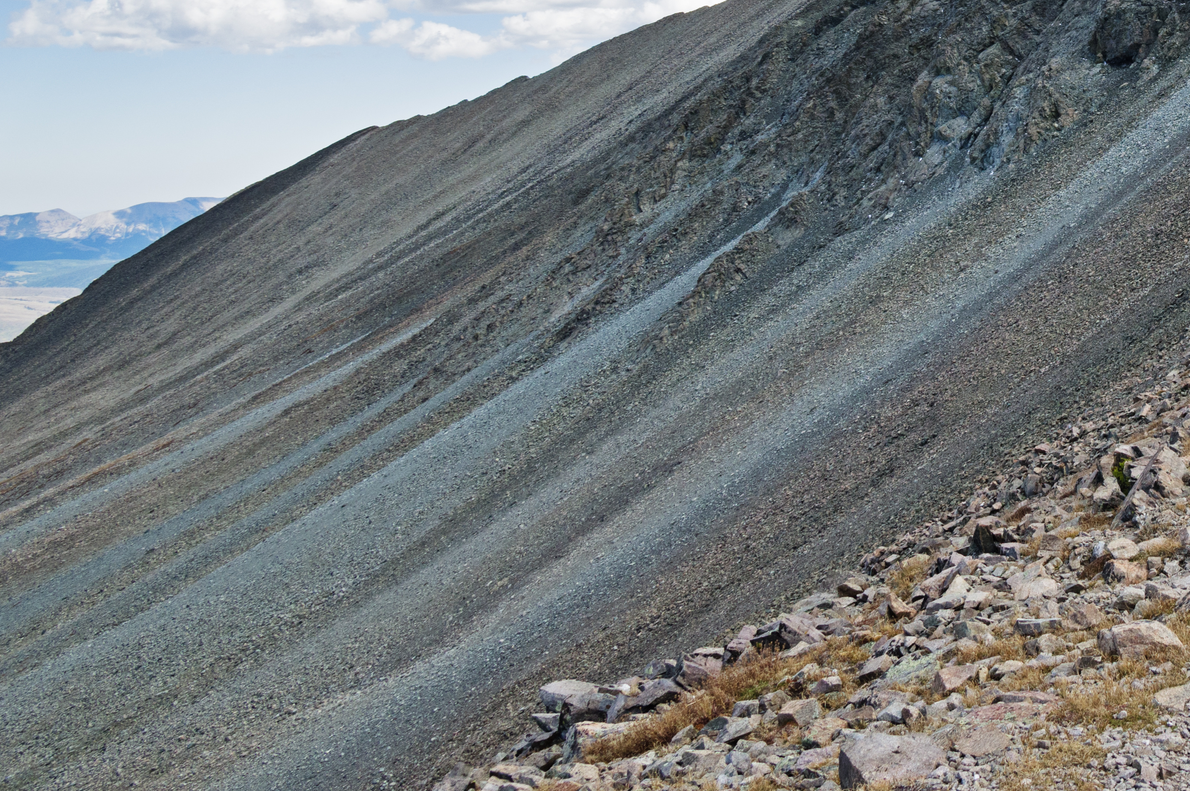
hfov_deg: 33.8
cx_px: 1273
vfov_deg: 24.8
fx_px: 1717
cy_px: 5
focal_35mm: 52
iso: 200
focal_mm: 16
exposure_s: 1/250
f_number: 8
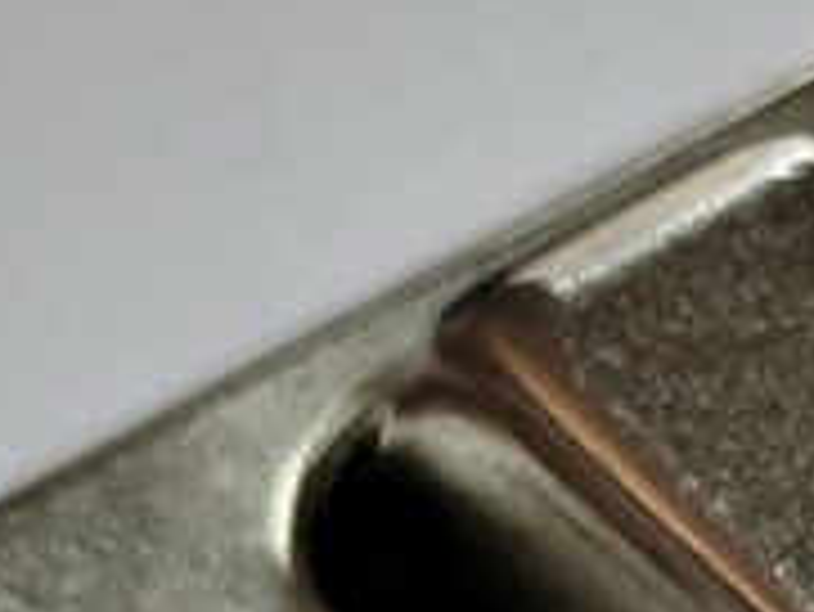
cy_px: 1172
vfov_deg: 6.3
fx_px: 5389
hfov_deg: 8.4
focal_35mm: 229
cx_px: 1277
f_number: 1.65
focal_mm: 6.14
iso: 320
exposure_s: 1/33.3
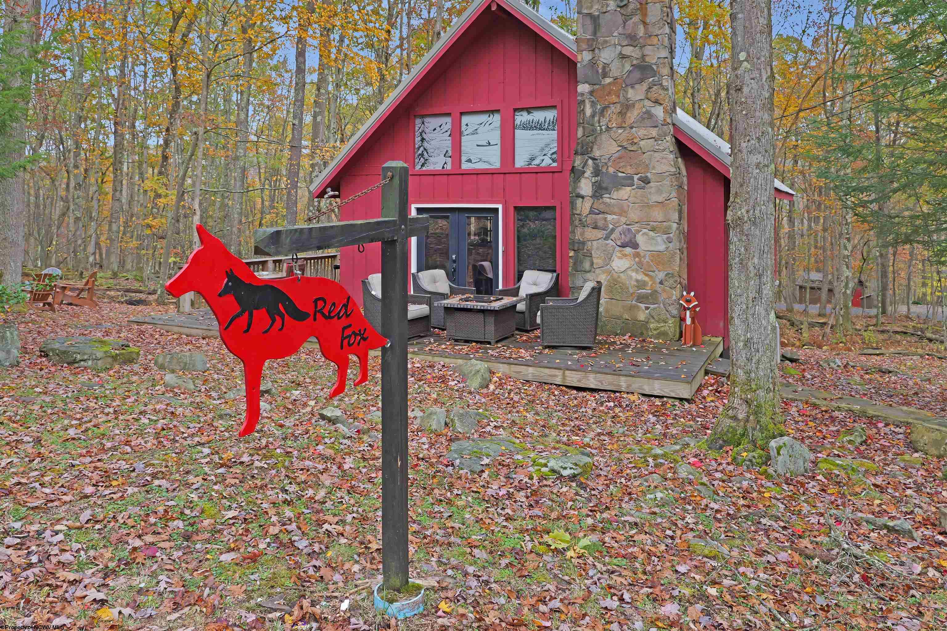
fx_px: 658
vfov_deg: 51.3
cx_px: 474
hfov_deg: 71.5
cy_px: 316
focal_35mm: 25
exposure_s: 1/100
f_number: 10
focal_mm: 25
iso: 1000
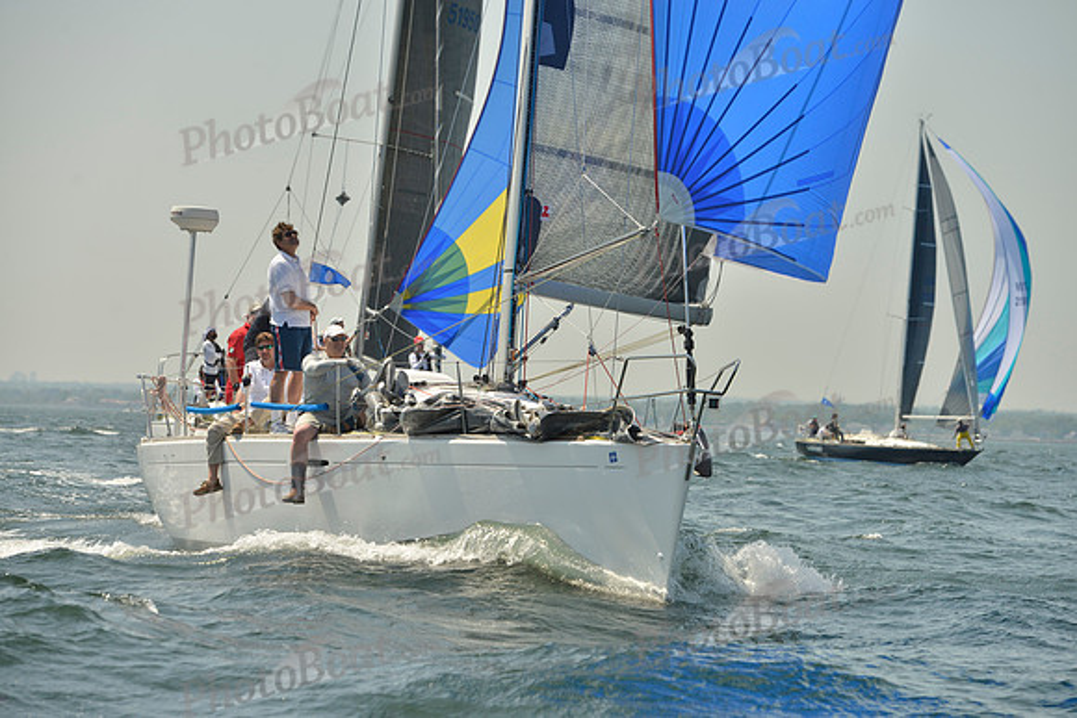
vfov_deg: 9.8
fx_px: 4189
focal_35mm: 140
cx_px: 538
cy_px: 359
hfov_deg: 14.7
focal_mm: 140
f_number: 7.1
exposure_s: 1/1250
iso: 200
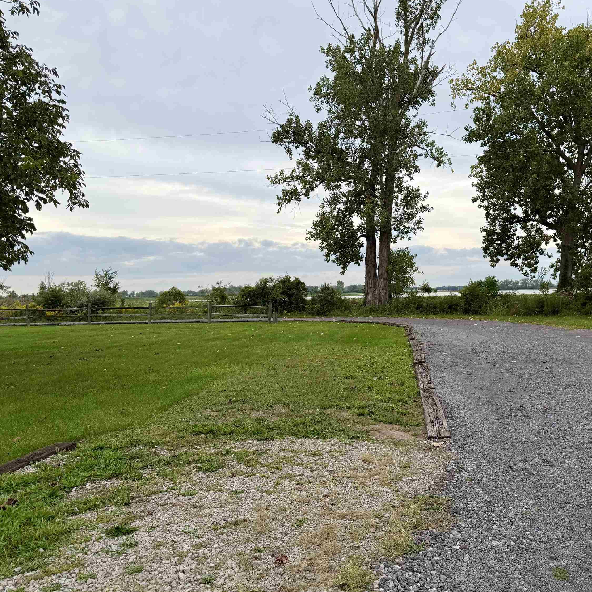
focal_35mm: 29
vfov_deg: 55.6
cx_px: 354
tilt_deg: -0.8
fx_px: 561
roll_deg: +0.7
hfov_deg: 55.2
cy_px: 296
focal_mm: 6.76
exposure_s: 1/1385
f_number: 1.78
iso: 80
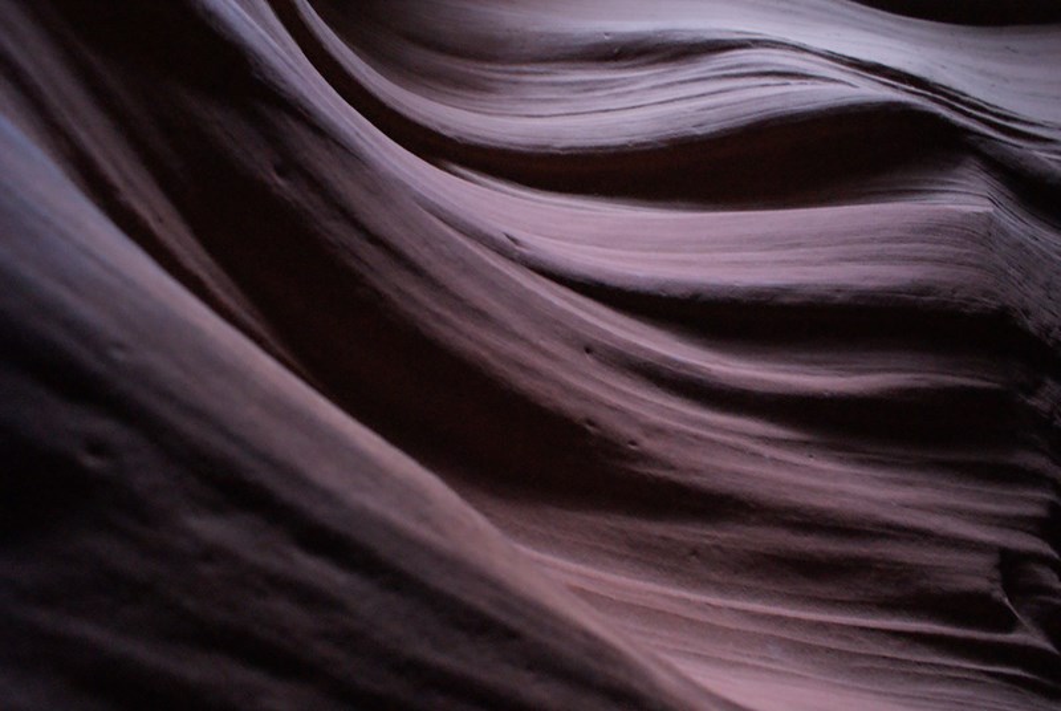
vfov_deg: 43.7
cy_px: 356
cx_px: 530
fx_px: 885
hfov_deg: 61.9
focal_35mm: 30
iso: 1600
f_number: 4
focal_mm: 20
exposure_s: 1/4
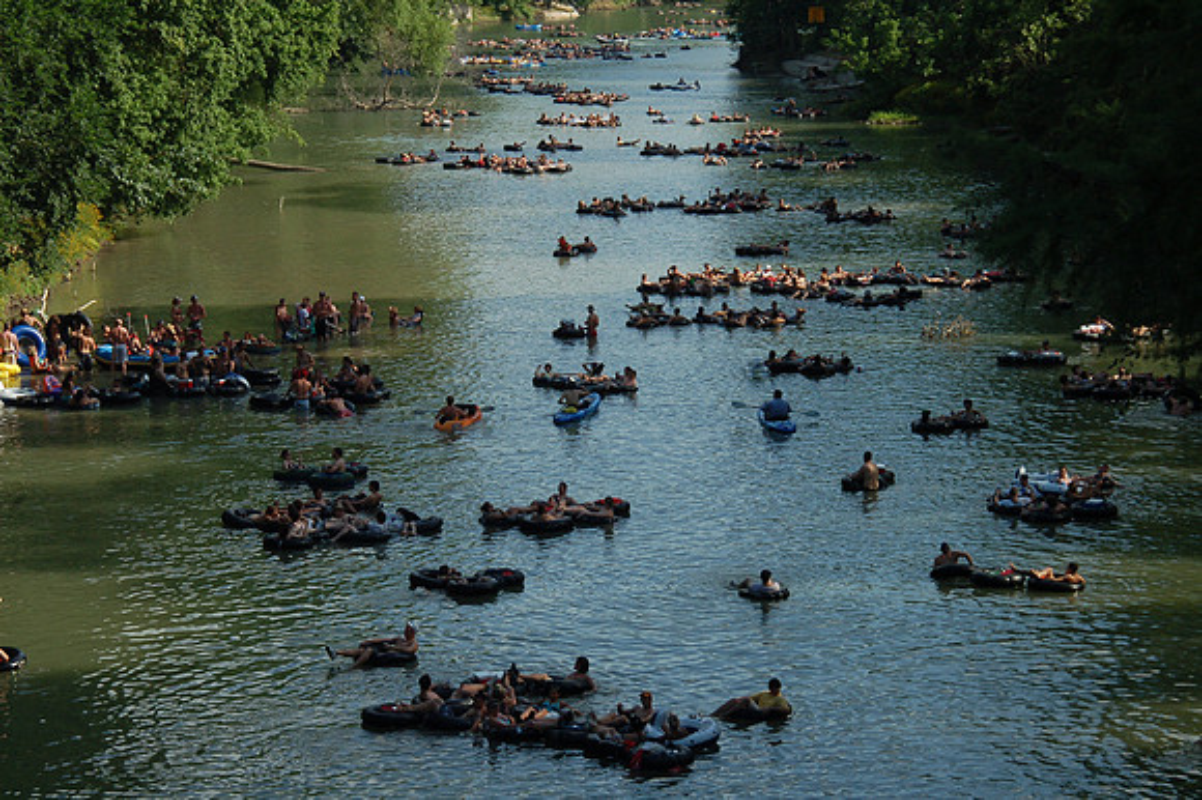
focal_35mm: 102
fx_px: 3404
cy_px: 400
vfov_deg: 13.4
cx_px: 601
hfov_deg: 20.0
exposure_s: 1/200
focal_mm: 68
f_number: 16
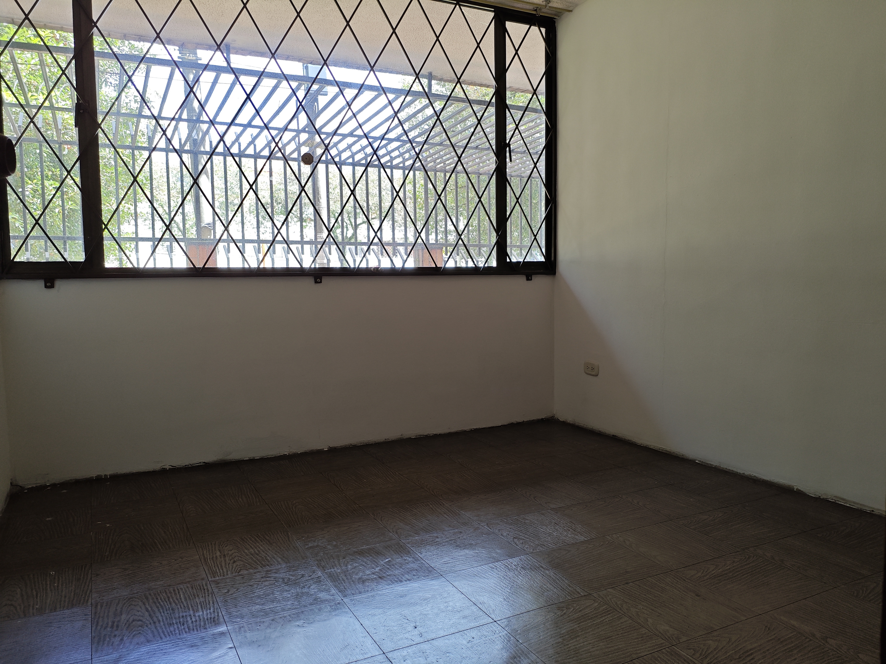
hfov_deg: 67.3
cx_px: 443
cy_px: 332
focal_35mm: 26
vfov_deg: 53.1
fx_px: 665
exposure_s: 1/196
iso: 50
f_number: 1.59
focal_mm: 4.94
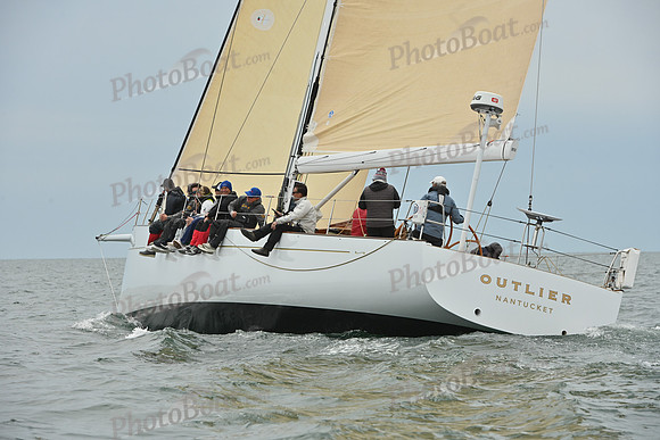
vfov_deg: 7.6
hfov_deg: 11.4
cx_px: 330
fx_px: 3301
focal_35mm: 180
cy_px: 220
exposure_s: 1/1250
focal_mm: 180
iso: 320
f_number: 9
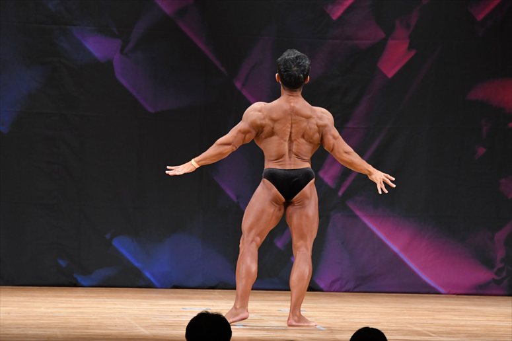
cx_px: 256
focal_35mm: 270
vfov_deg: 5.1
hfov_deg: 7.6
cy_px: 170
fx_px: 3838
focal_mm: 180
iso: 3200
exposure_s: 1/400
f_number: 5.6
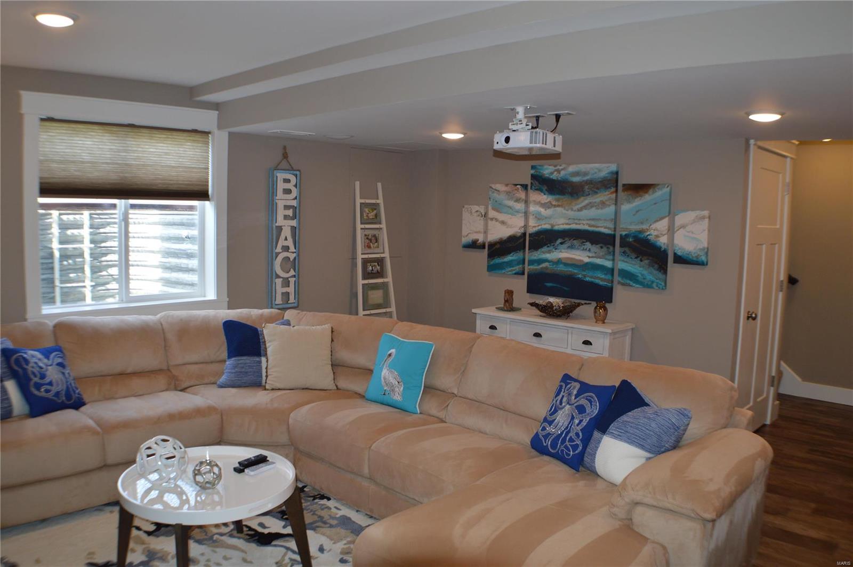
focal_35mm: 36
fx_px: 852
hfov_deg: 53.2
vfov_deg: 36.8
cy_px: 284
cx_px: 426
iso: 400
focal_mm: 24
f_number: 4
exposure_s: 1/125
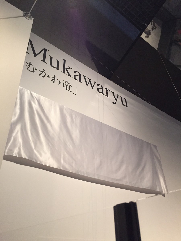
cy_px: 120
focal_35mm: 29
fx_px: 202
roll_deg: +3.3
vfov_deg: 61.7
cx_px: 90
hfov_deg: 48.2
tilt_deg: +34.8
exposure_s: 1/30
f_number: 2.2
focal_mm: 4.15
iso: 250
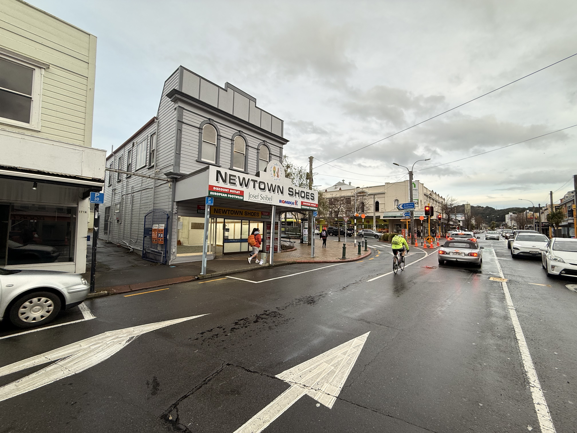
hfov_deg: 102.1
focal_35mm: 14
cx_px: 288
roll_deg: -0.5
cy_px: 216
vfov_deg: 85.7
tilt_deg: +4.9
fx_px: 233
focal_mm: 2.22
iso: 64
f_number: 2.2
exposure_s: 1/162
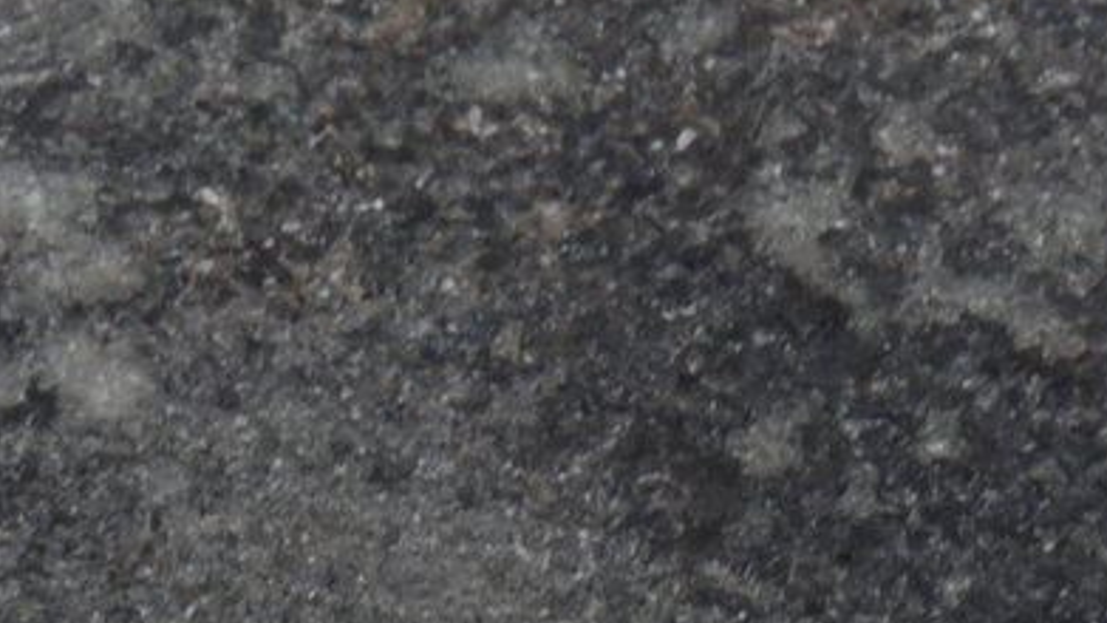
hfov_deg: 5.4
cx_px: 561
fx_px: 11713
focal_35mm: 399
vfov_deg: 3.0
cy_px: 1376
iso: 1250
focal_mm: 62
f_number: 22
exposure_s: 1/100
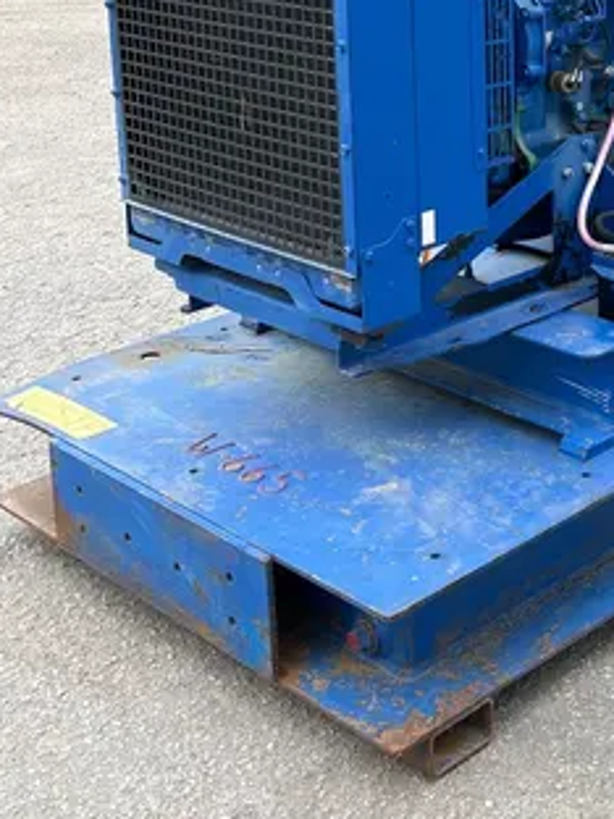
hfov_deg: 22.4
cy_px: 67
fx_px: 1443
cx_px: 706
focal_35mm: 61
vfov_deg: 30.2
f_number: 1.5
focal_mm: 5.7
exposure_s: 1/743
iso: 50
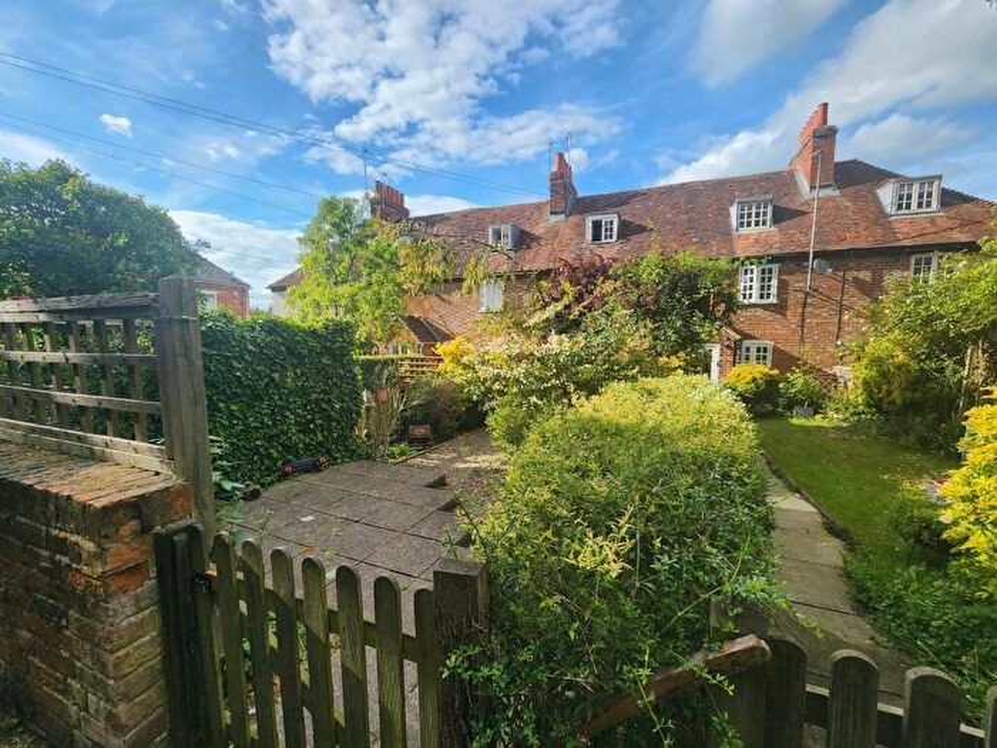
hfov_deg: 106.2
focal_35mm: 13
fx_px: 374
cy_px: 374
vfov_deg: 89.9
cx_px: 498
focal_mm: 2.2
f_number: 2.2
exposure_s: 1/1024
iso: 50
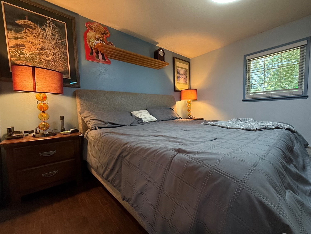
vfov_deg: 81.7
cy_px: 122
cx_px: 166
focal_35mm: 15
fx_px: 135
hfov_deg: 98.0
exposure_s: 1/60
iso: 250
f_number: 2.2
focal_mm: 2.22
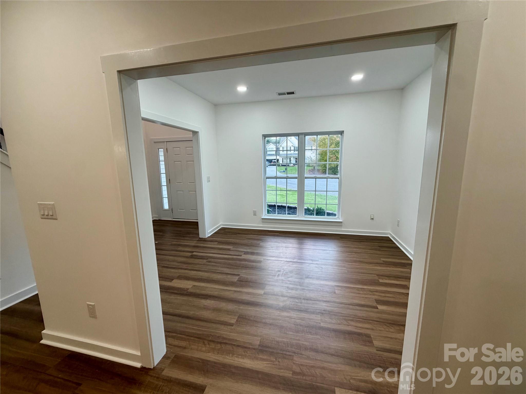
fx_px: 213
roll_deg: +1.7
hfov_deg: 102.1
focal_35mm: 14
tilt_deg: -9.4
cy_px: 197
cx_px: 263
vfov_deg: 85.7
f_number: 2.2
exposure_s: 1/120
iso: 200
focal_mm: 2.22
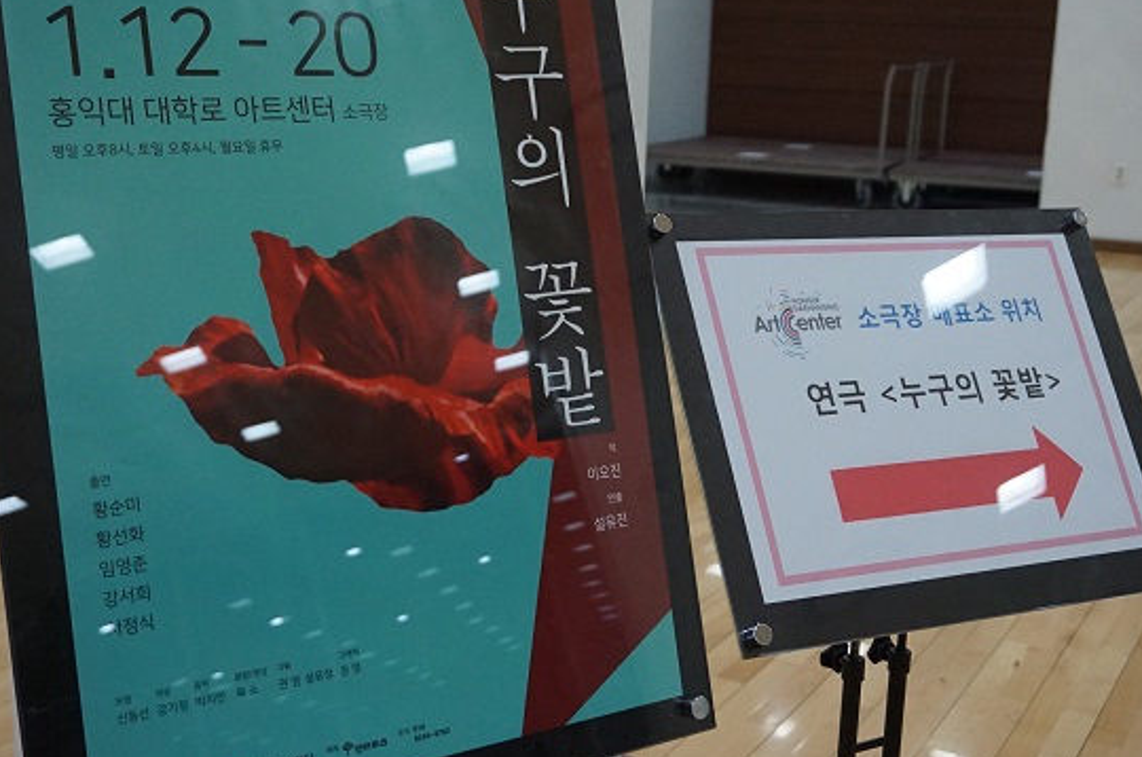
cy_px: 329
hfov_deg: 40.7
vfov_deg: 27.6
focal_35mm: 49
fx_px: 1540
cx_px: 584
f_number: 4.5
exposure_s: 1/160
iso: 2500
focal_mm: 25
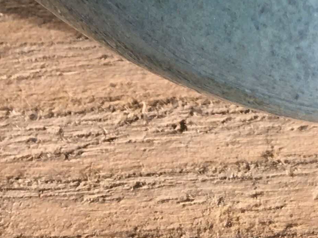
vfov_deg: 10.6
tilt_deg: -51.7
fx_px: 1167
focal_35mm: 127
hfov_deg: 15.1
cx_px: 347
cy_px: -253
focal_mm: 4.15
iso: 25
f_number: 2.2
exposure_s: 1/228
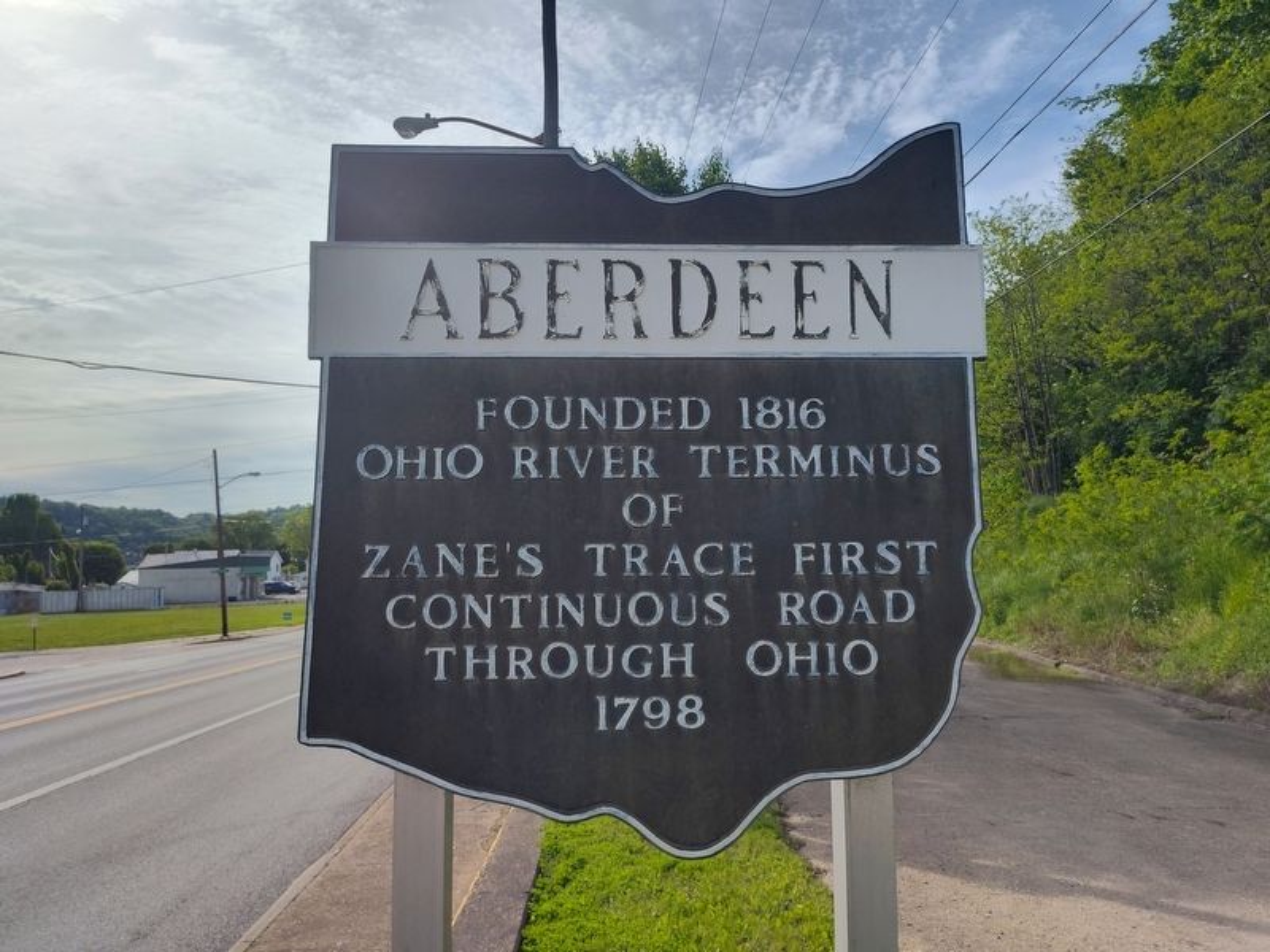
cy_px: 476
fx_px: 844
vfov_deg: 58.9
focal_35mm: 23
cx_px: 635
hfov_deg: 73.9
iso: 100
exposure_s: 1/1967
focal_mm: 5.56
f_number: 1.8
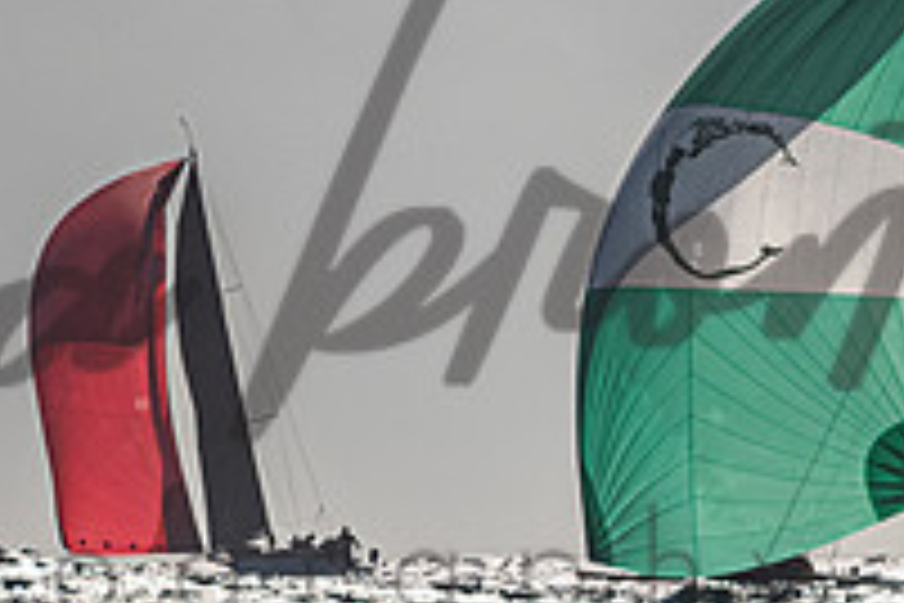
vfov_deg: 0.9
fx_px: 39195
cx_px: 739
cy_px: -27
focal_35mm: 1561
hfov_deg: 1.3
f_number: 6.3
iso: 400
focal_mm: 400
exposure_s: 1/8000
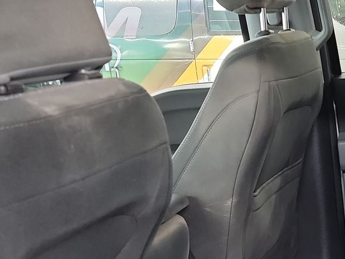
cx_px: 419
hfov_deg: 24.7
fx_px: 708
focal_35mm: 71
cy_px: 205
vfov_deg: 20.5
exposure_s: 1/59
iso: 795
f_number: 1.8
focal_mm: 6.7
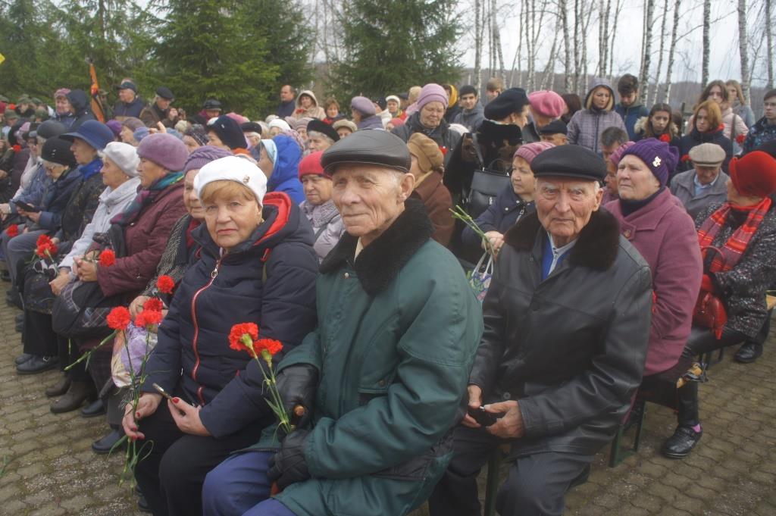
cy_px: 258
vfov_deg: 47.9
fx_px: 582
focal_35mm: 27
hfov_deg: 67.4
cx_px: 388
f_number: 4.5
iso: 200
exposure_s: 1/250
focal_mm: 18
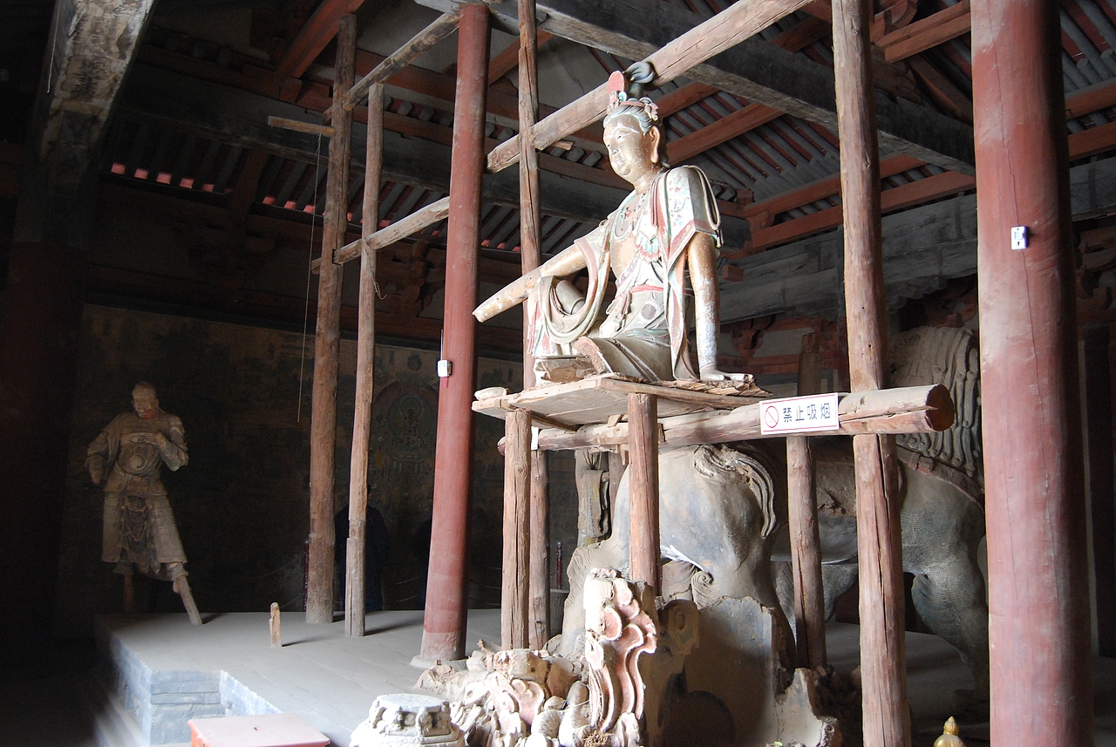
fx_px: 931
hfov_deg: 61.9
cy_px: 374
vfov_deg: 43.7
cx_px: 558
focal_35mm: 30
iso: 800
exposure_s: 1/13
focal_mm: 20
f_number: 3.8
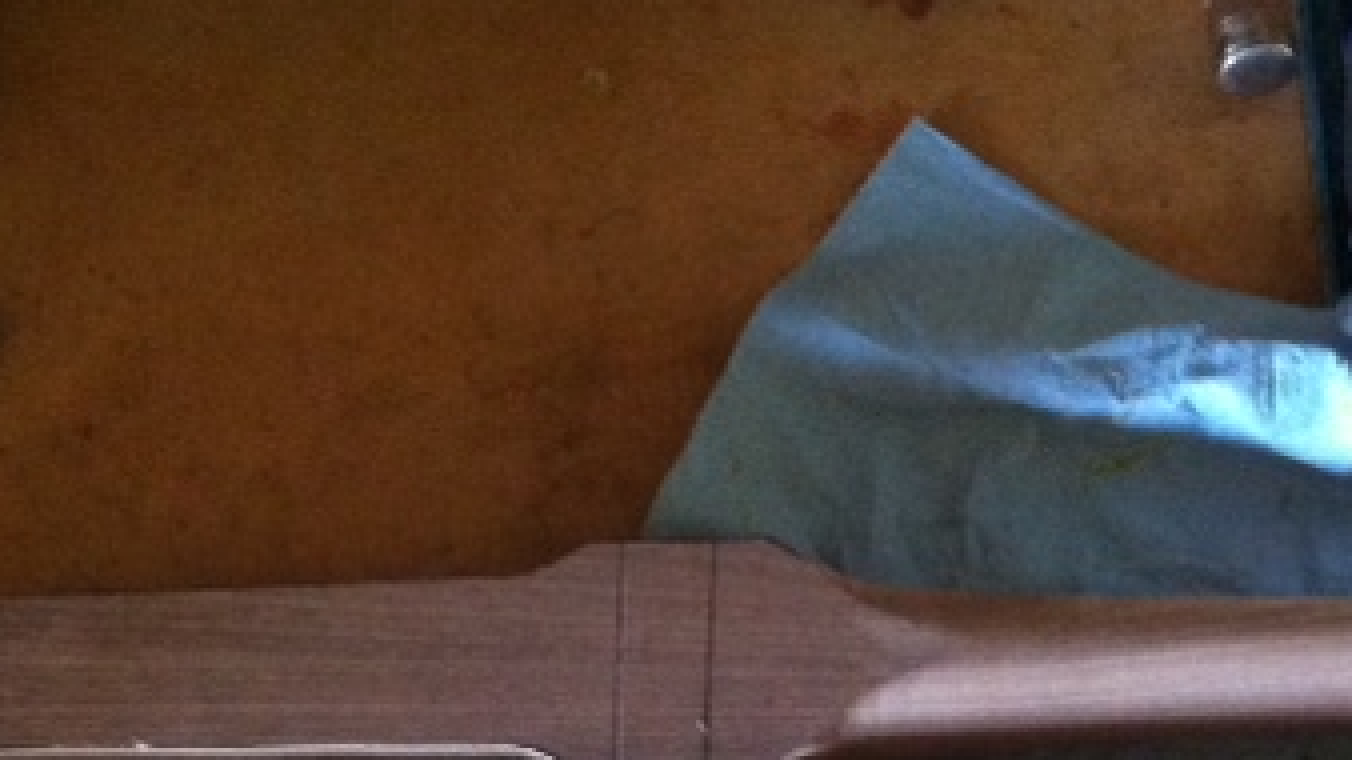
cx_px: 792
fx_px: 2581
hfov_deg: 29.3
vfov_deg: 16.5
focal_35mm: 72
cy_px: 732
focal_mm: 3.85
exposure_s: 1/15
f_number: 2.8
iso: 640
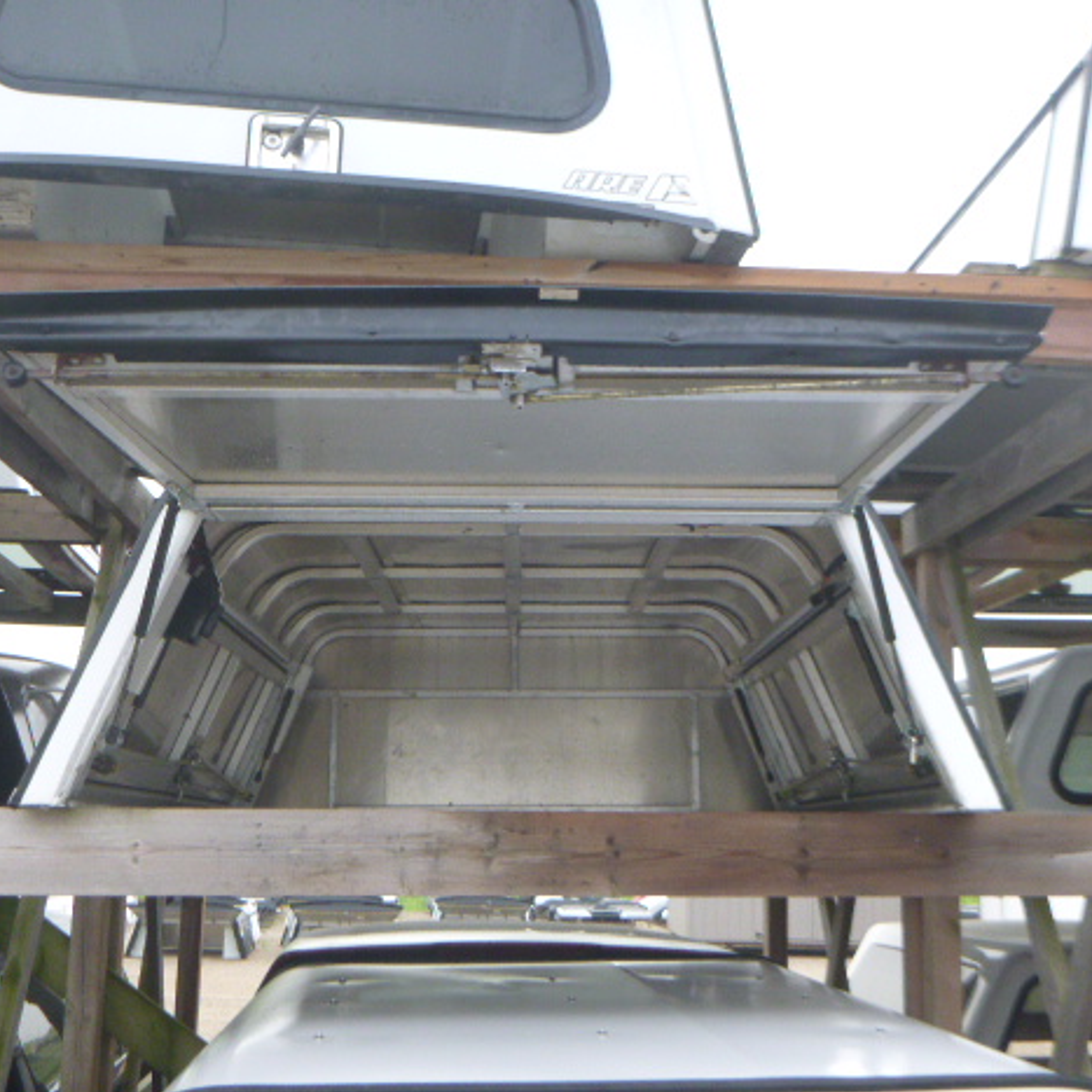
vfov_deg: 41.9
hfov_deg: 41.9
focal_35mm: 40
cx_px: 540
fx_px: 1428
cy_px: 559
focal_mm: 5.9
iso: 200
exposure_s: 1/60
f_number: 4.3
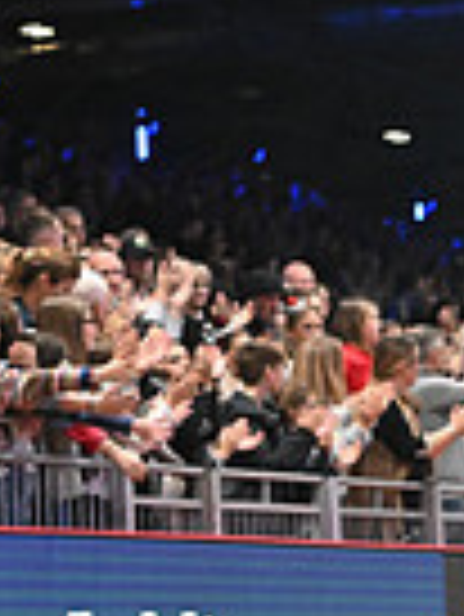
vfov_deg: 6.9
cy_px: 290
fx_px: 5086
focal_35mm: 285
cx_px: 1077
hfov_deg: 5.1
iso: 6400
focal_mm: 70
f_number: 4.5
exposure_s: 1/640
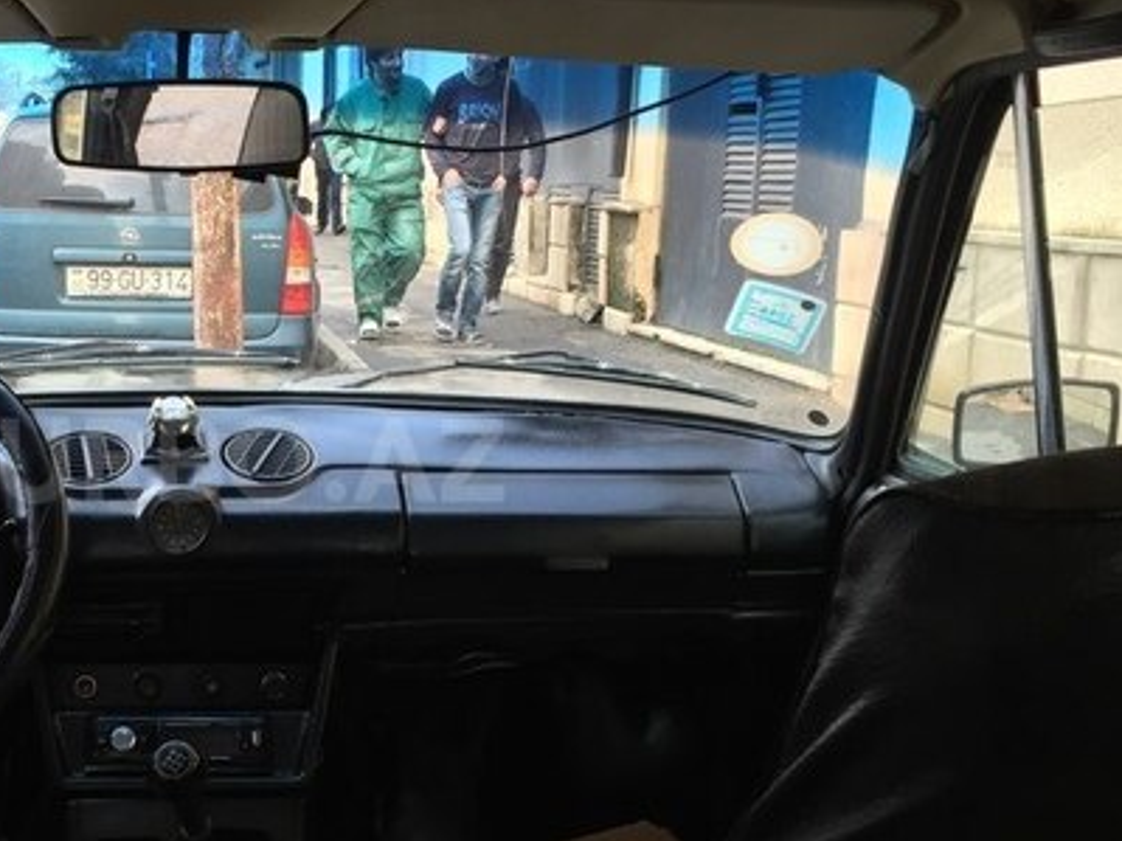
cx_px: 217
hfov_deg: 38.1
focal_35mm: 48
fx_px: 1555
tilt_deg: -9.5
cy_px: 460
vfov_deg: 30.2
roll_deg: +0.1
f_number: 2.2
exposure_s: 1/100
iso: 50
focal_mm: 4.15
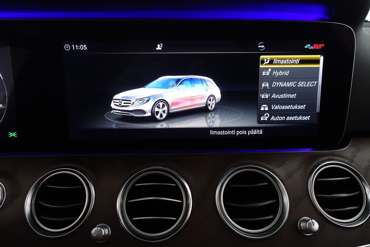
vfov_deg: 51.3
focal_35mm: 25
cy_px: 127
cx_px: 185
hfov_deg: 71.5
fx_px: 257
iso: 1000
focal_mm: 8.8
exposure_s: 1/60
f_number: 2.5
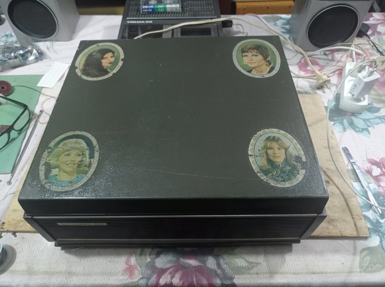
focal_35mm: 28
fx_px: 311
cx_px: 192
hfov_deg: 63.5
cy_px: 144
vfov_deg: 49.7
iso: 488
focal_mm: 4.7
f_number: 1.79
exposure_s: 1/25
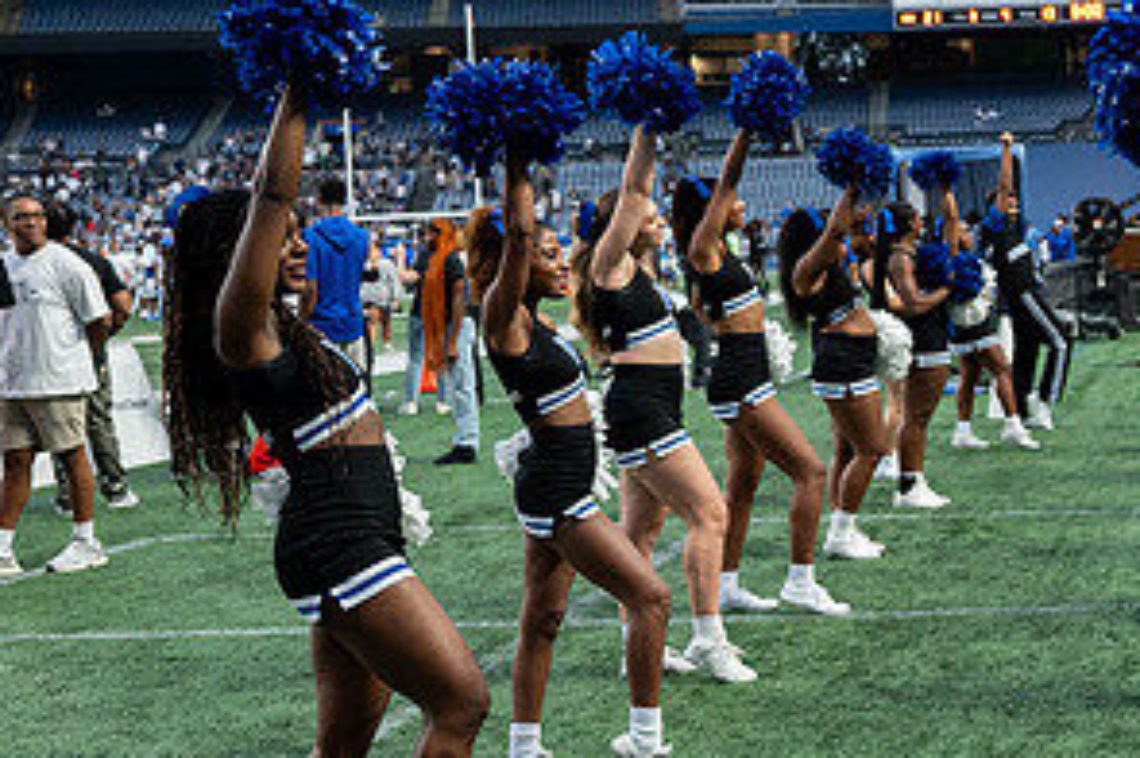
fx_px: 2436
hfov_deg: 24.7
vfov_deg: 17.7
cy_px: 337
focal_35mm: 77
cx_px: 1227
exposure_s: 1/1000
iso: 1250
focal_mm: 25
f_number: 2.8
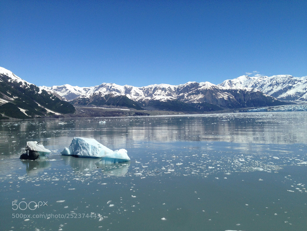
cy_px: 116
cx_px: 154
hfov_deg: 55.4
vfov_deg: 42.9
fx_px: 293
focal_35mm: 33
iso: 50
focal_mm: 4.12
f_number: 2.4
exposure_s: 1/3623
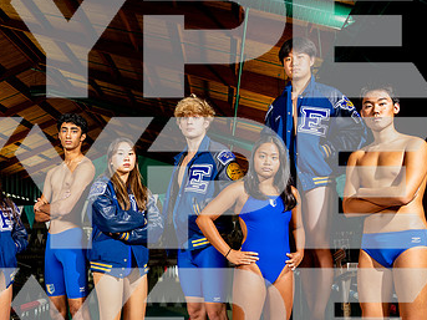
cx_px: 123
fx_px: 481
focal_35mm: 39
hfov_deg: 46.7
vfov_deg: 36.7
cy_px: 184
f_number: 7.1
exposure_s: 1/125
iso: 500
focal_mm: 24
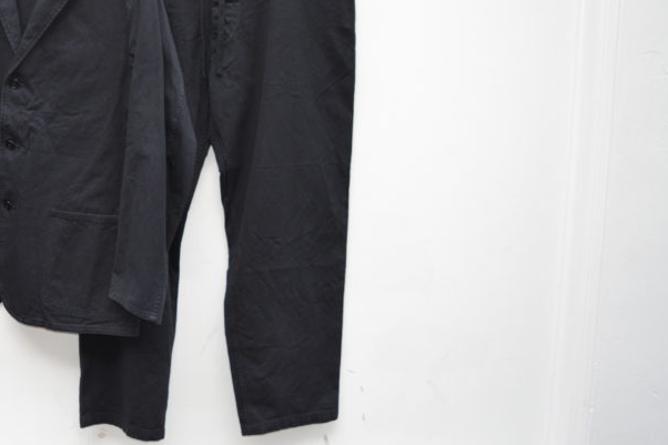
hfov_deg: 37.3
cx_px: 122
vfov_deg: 26.1
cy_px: 107
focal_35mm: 51
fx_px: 946
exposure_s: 1/125
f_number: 4
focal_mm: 20
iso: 160
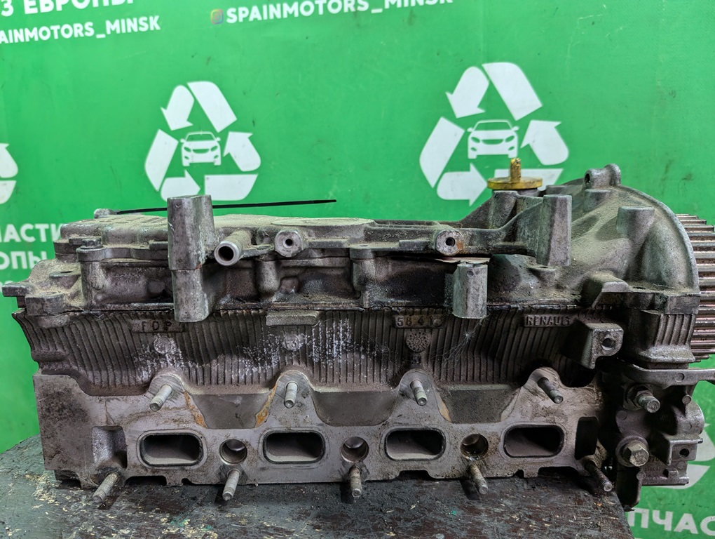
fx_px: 496
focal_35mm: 24
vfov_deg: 56.9
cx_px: 358
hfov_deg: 71.5
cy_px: 270
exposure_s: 1/100
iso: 92
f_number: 1.68
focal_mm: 6.9
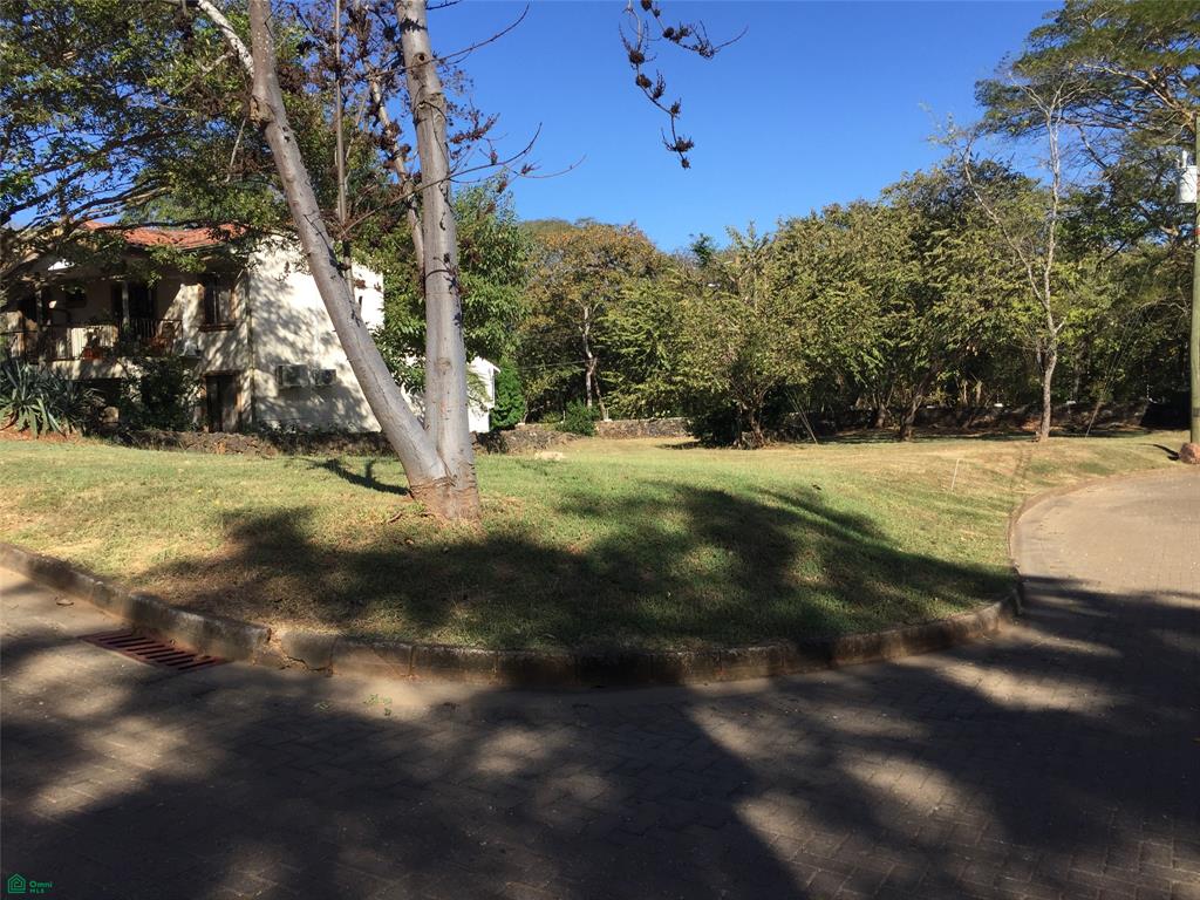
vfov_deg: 48.2
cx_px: 600
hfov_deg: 61.7
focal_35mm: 29
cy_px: 450
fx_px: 1005
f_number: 2.2
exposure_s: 1/1412
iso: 32
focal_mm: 4.15
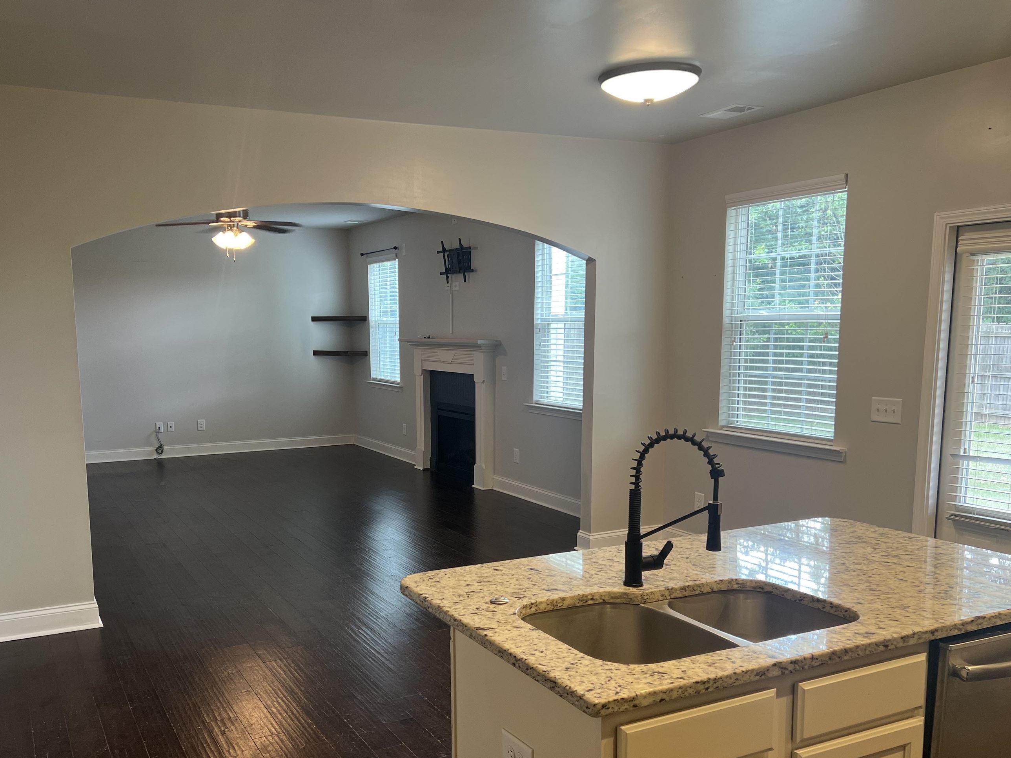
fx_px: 905
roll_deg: +0.6
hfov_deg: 58.0
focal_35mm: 31
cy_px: 443
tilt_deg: -8.8
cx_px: 418
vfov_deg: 45.3
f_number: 1.5
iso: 80
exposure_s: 1/60
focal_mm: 5.7
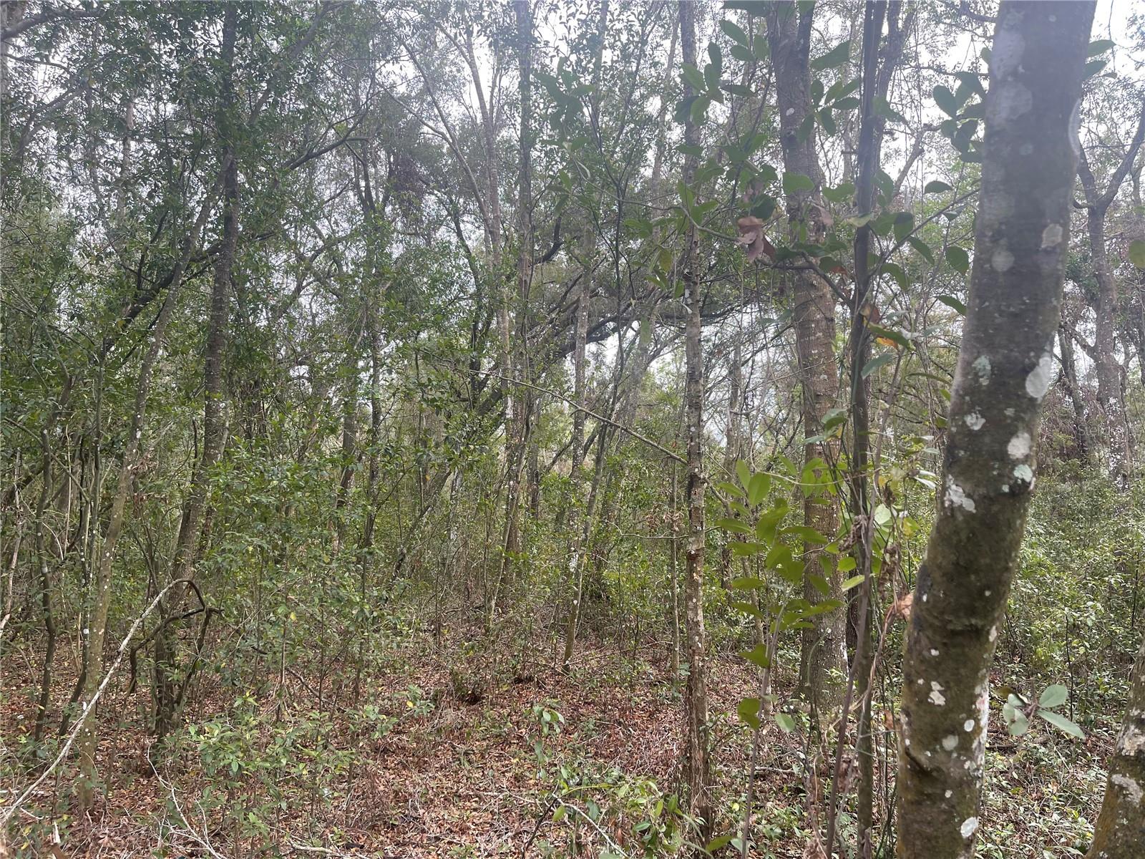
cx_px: 572
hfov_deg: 69.4
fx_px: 827
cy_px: 430
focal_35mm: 25
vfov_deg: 54.9
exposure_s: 1/121
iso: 40
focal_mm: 5.1
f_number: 1.6
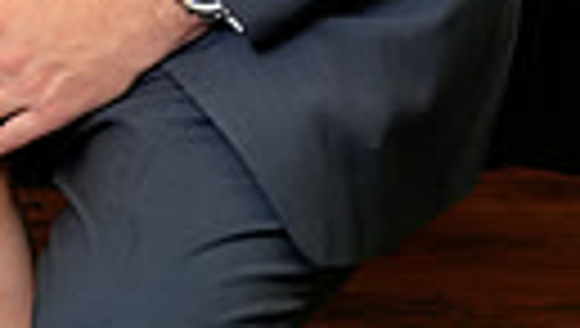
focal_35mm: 181
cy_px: -494
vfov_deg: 6.4
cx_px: 31
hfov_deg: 11.8
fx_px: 2785
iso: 800
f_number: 8
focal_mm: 33
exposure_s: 1/80
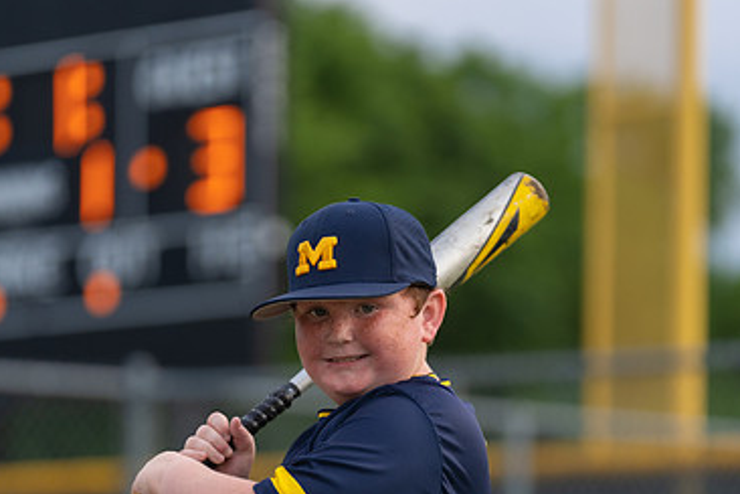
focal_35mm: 260
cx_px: 334
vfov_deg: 5.3
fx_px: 5344
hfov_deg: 7.9
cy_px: 353
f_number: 2.8
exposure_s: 1/320
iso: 250
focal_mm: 164
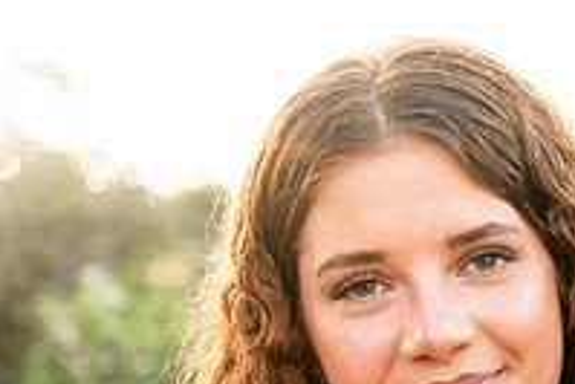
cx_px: 511
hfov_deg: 13.9
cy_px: 443
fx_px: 2334
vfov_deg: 9.3
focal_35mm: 146
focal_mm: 50
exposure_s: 1/200
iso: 160
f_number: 2.8
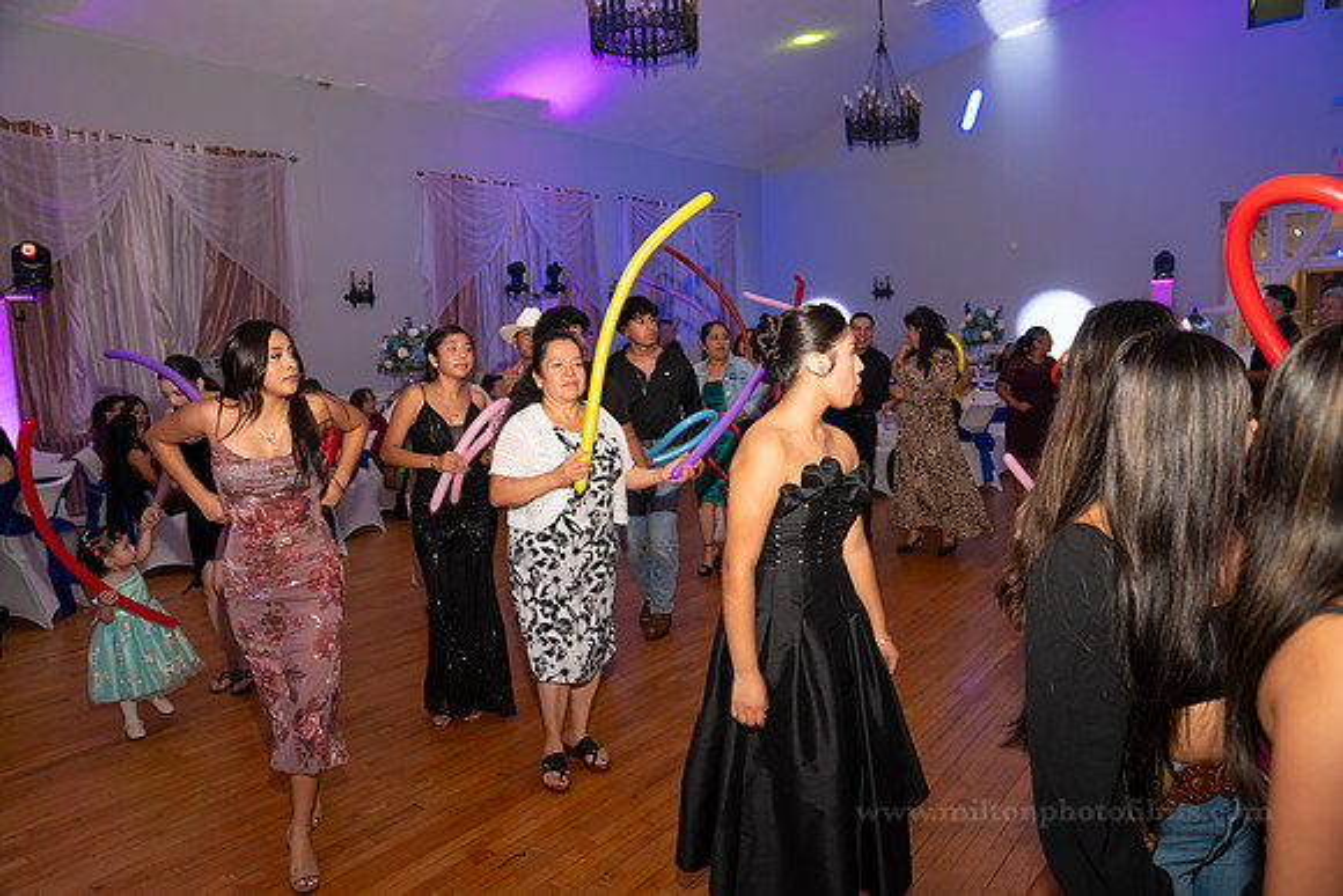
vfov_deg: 53.2
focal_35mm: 24
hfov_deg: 73.7
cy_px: 448
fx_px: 896
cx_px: 672
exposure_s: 1/80
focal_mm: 24
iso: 800
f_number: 3.5
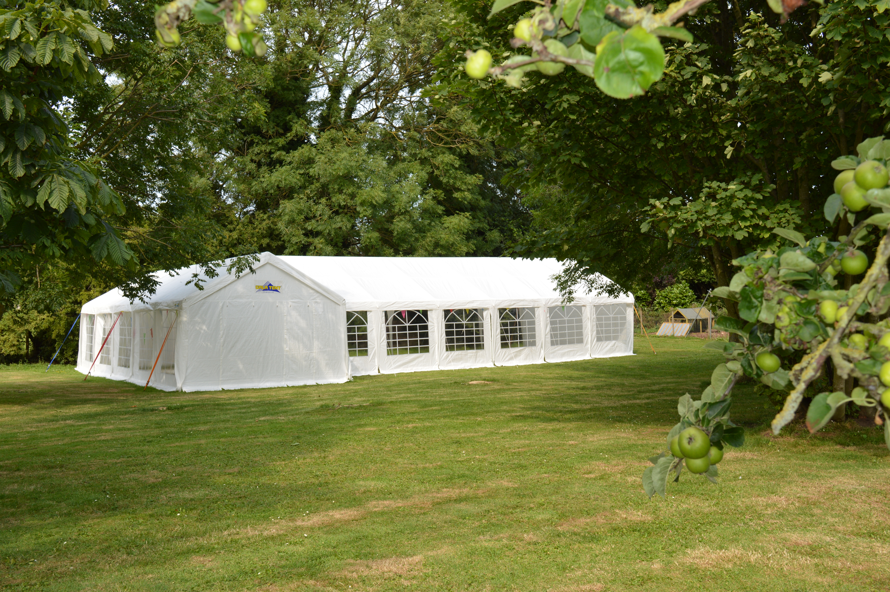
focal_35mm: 36
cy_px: 296
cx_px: 445
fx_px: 889
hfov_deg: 53.2
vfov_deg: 36.8
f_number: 8
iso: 100
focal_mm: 24
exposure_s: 1/200
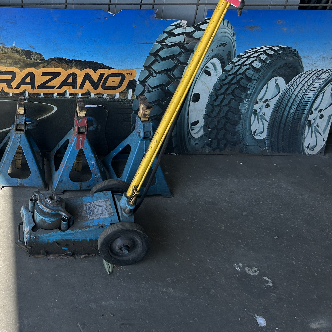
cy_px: 97
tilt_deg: -30.6
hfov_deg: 33.6
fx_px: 510
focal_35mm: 47
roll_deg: -0.9
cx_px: 15
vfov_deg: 35.5
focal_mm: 5.7
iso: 50
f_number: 1.5
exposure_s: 1/1361
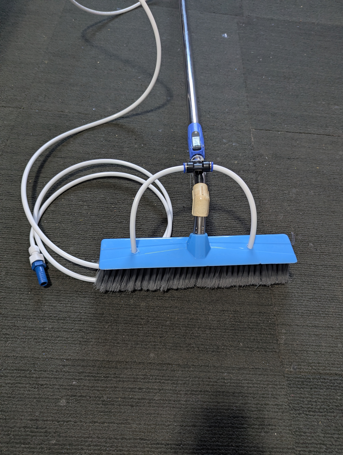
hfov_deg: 56.9
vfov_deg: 71.5
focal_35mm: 24
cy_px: 228
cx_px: 172
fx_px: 316
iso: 173
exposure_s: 1/25
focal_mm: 6.81
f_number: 1.85
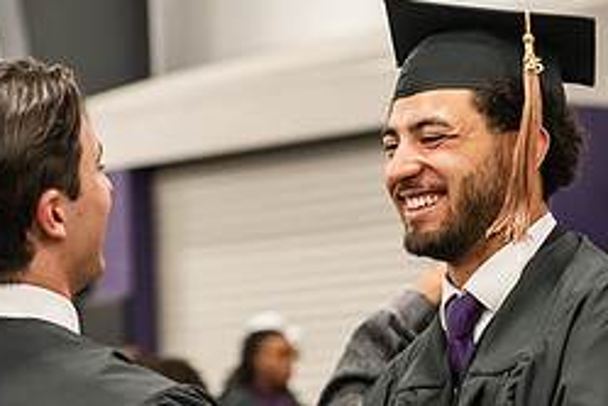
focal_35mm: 163
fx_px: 2753
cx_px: 325
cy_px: 256
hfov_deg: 12.6
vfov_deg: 8.4
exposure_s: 1/200
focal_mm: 70
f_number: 3.5
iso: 3200
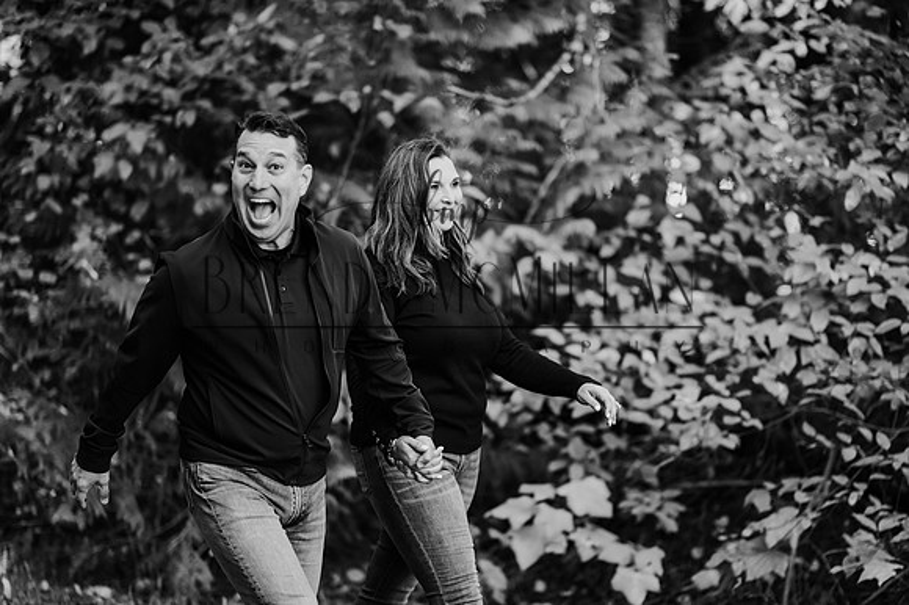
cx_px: 454
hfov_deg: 23.9
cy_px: 302
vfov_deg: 16.1
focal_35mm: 85
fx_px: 2145
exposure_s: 1/800
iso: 800
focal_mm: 85
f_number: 1.8
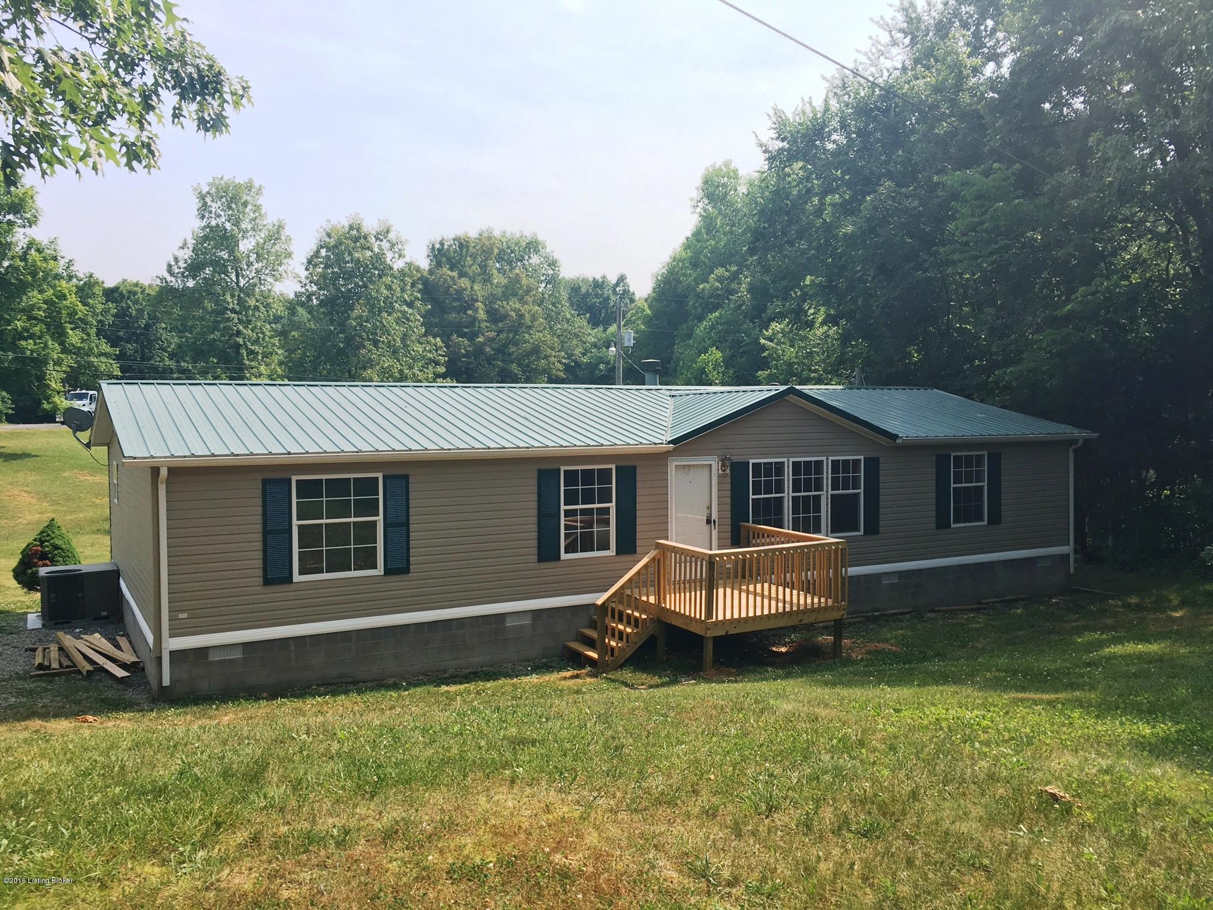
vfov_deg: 48.2
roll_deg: -0.2
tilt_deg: -1.8
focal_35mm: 29
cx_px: 606
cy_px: 455
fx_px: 1016
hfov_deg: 61.7
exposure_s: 1/712
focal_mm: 4.15
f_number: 2.2
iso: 25
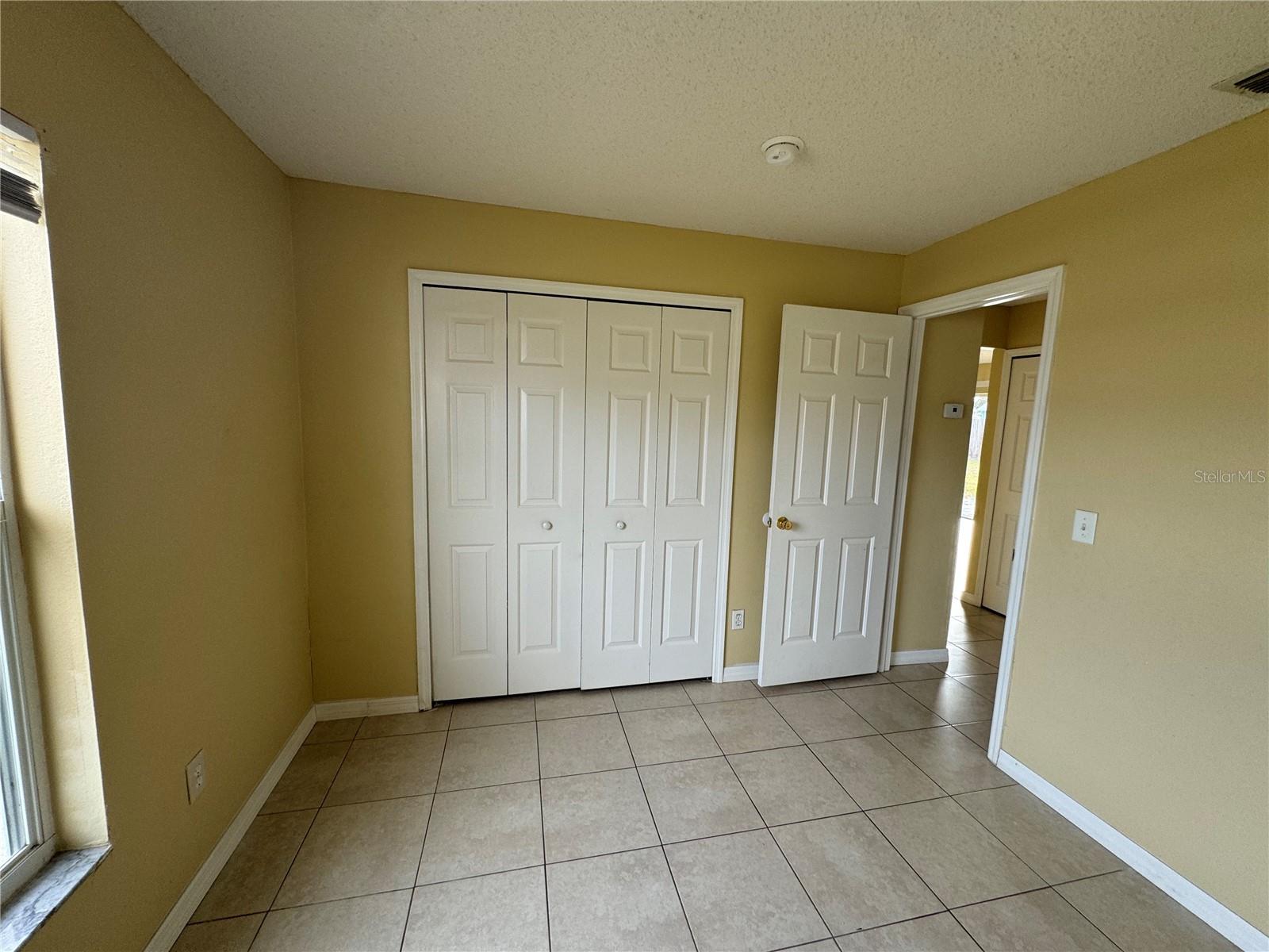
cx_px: 634
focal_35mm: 14
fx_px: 513
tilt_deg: -6.3
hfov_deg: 102.1
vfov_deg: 85.7
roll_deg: -3.2
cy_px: 476
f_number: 2.2
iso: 64
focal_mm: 2.22
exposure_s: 1/99
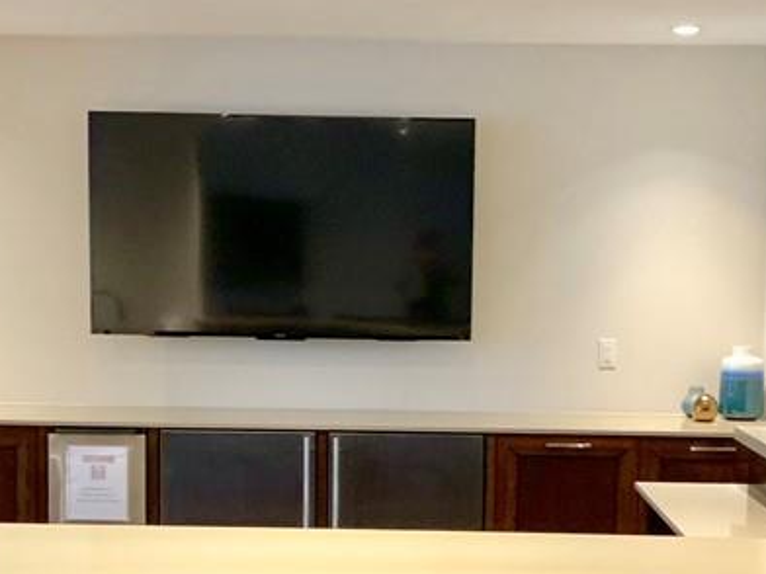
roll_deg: -1.3
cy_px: 422
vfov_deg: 21.5
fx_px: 1505
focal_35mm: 68
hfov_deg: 28.5
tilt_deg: -4.4
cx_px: 420
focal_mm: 4.25
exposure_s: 1/60
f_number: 1.8
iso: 200
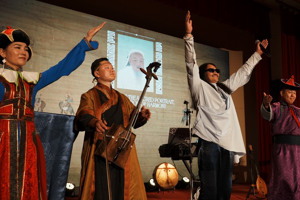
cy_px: 112
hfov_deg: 45.0
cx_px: 190
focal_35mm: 43
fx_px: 358
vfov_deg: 31.2
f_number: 5
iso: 1000
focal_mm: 24
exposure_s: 1/125
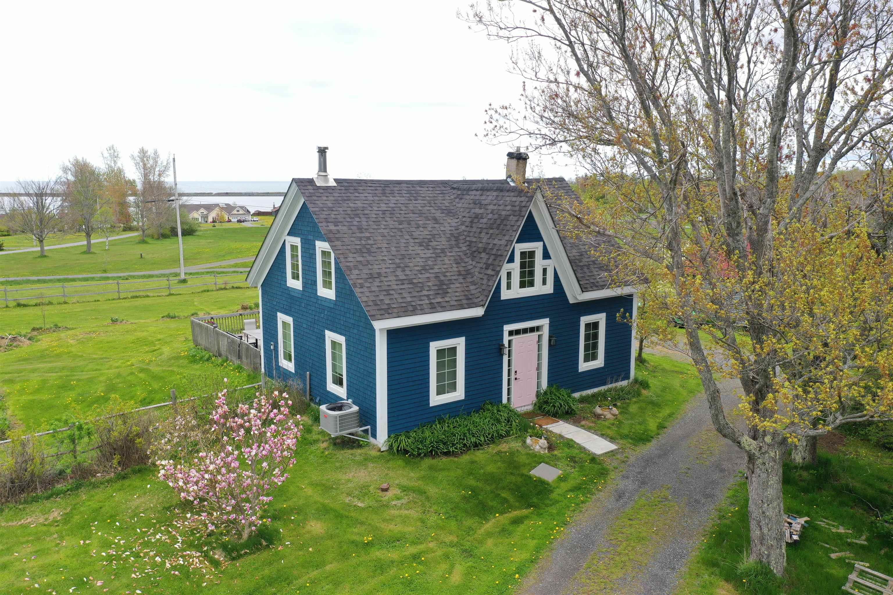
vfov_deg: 46.4
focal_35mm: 28
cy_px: 298
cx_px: 446
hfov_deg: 65.5
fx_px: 695
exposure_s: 1/200
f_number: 4.5
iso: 100
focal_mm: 10.26
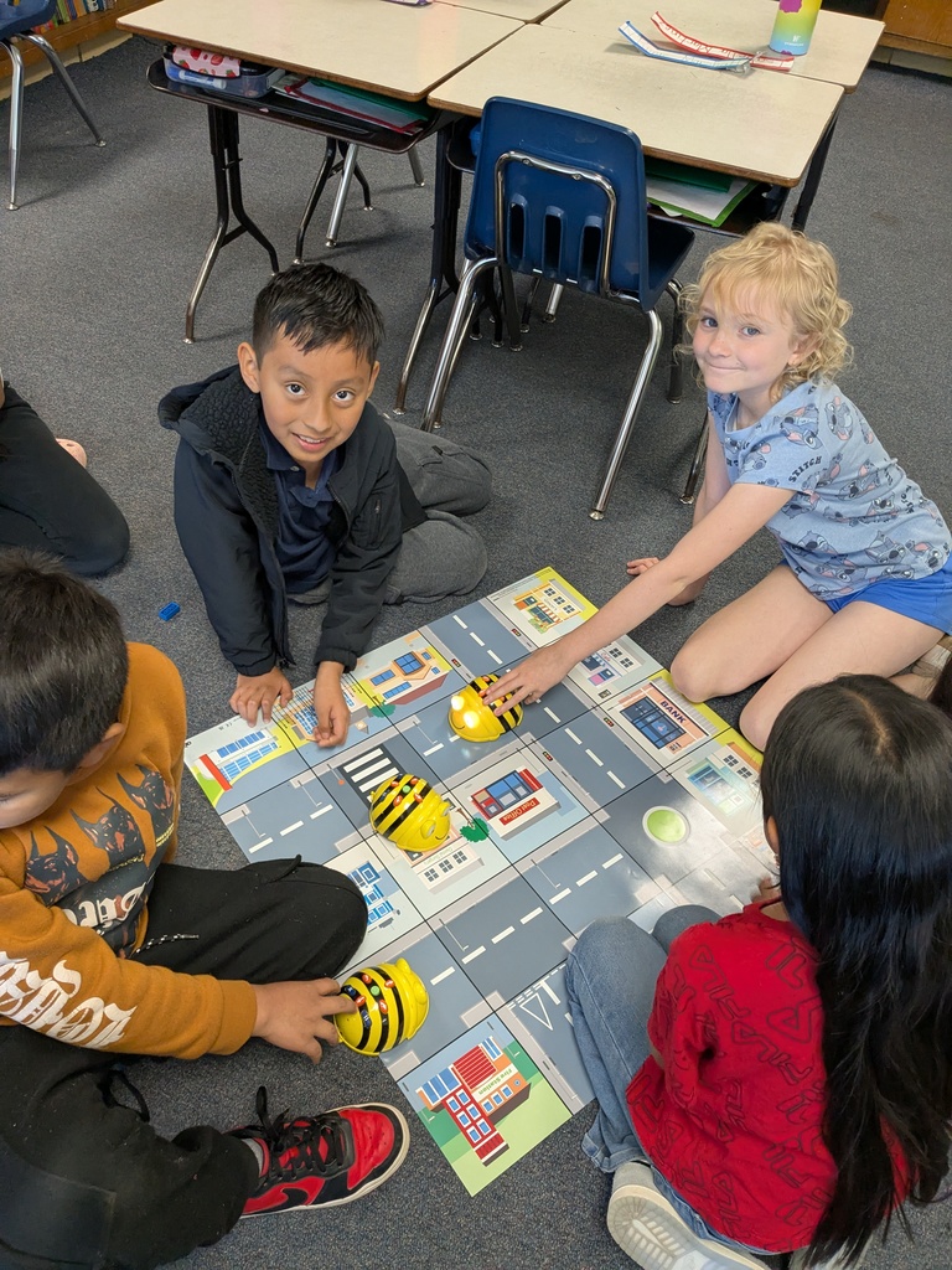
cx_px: 476
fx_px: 990
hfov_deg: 51.4
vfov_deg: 65.3
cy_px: 635
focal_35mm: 27
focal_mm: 4.38
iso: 334
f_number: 1.73
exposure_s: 1/120
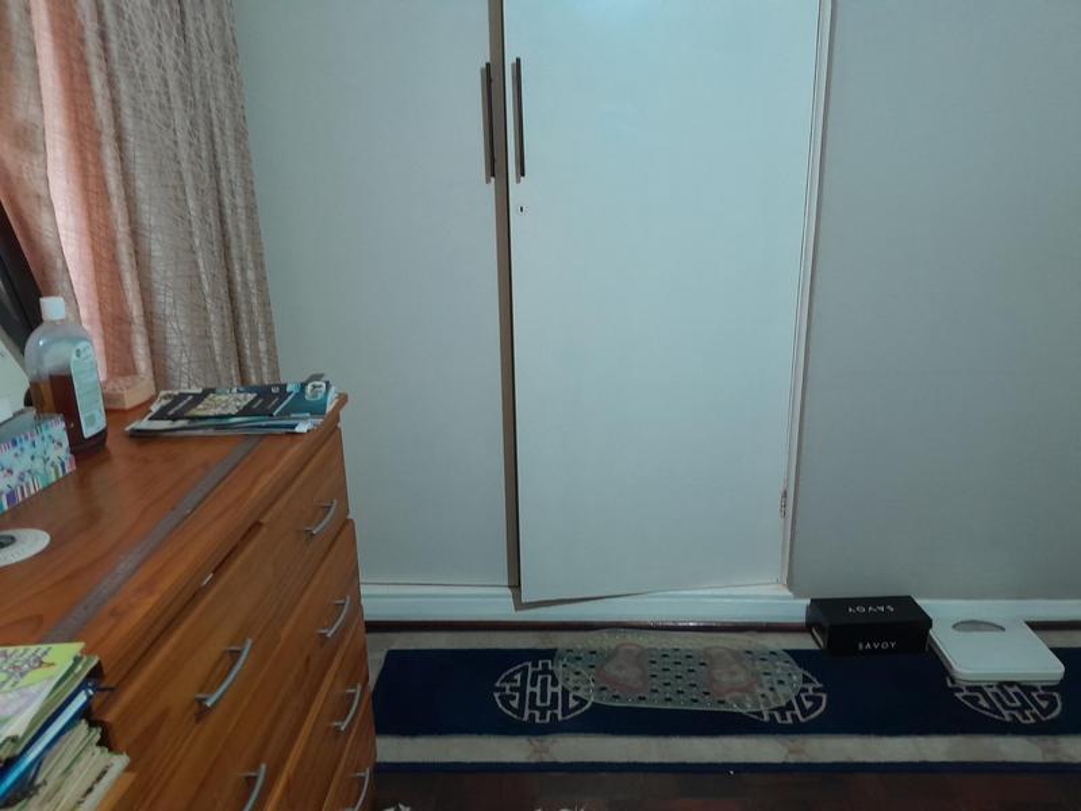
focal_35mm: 26
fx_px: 812
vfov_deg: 53.1
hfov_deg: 67.3
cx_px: 540
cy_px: 406
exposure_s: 1/50
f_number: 1.8
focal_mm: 3.98
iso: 500
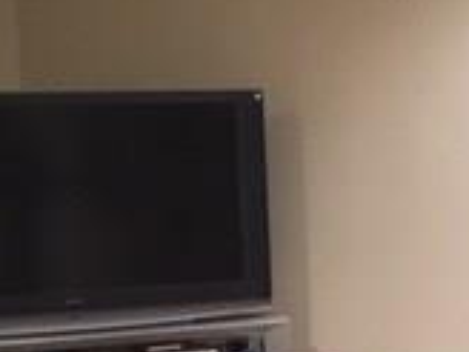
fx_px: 1531
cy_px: 300
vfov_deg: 13.0
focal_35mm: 113
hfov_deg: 16.4
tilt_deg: -6.0
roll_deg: +1.7
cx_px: 615
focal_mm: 4.15
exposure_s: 1/15
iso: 200
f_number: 2.2
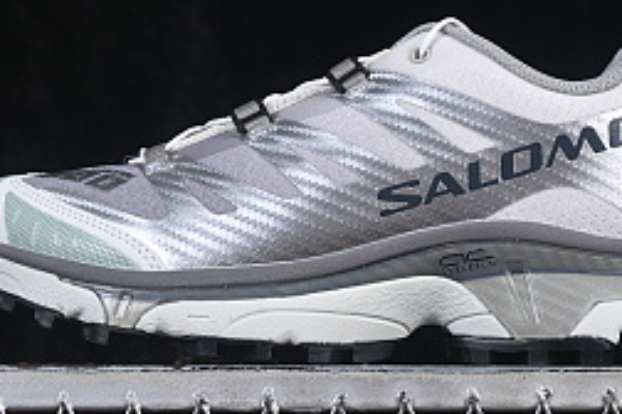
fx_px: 2574
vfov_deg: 9.2
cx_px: 358
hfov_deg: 13.8
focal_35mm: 149
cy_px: 110
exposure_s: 1/80
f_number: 8
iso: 160
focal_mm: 50
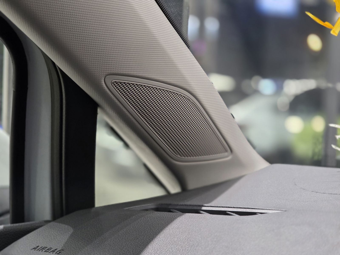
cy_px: 128
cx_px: 170
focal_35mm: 69
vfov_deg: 21.3
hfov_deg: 28.2
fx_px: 678
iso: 400
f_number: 2.4
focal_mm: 7.9
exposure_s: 1/33.3
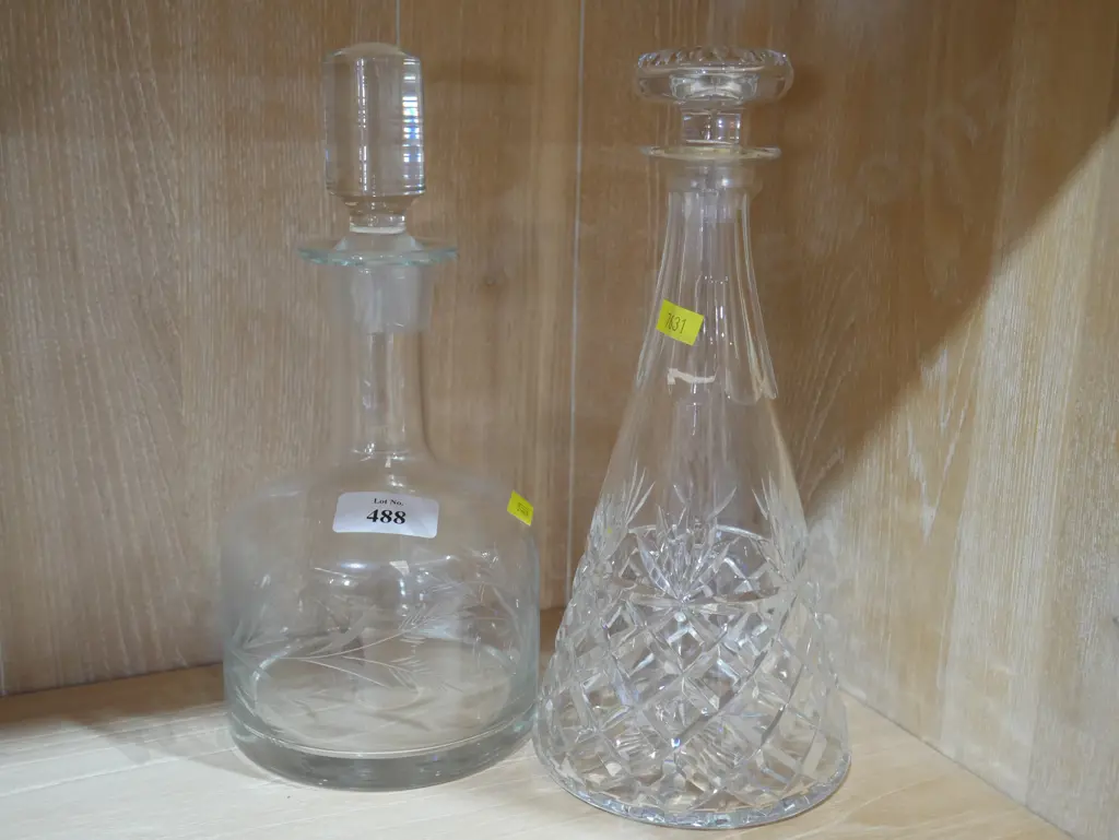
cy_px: 420
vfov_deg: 37.8
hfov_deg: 49.0
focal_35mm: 38
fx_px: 1229
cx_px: 560
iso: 1250
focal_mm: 19
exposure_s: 1/60
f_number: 4.1
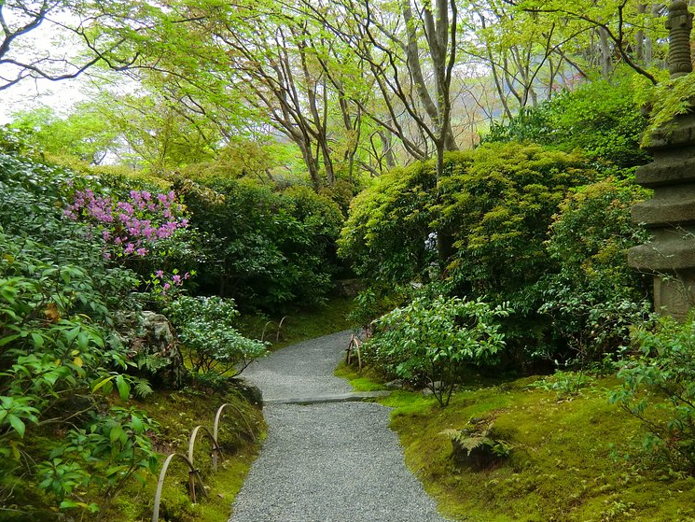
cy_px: 219
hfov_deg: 54.8
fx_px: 663
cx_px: 430
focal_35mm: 33
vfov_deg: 42.8
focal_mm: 4.3
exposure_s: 1/250
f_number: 3.2
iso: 64
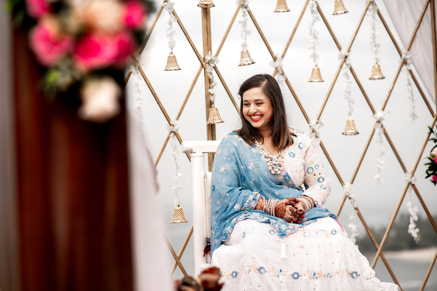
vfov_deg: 16.1
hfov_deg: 23.9
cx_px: 218
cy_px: 146
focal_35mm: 85
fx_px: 1032
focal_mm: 85
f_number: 2.2
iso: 200
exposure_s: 1/1600
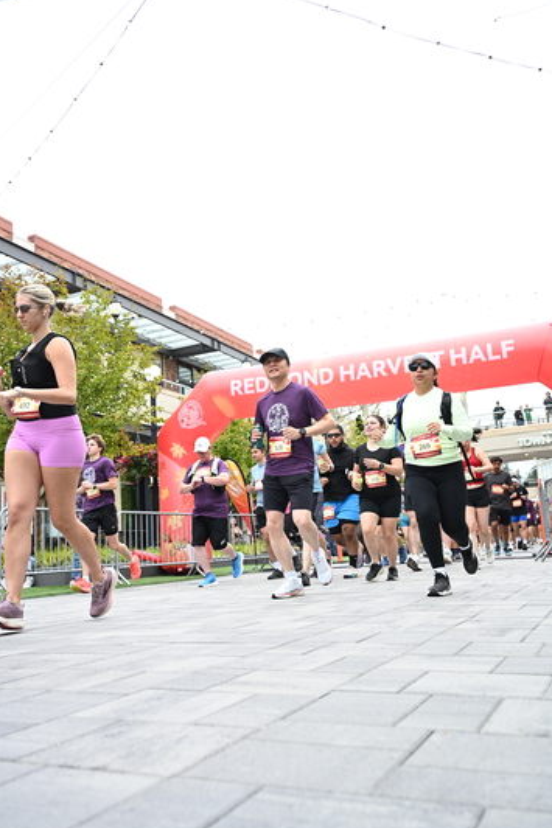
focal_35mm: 32
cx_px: 281
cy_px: 421
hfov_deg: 41.1
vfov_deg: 58.7
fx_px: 736
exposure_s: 1/640
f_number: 4
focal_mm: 31
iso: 2000
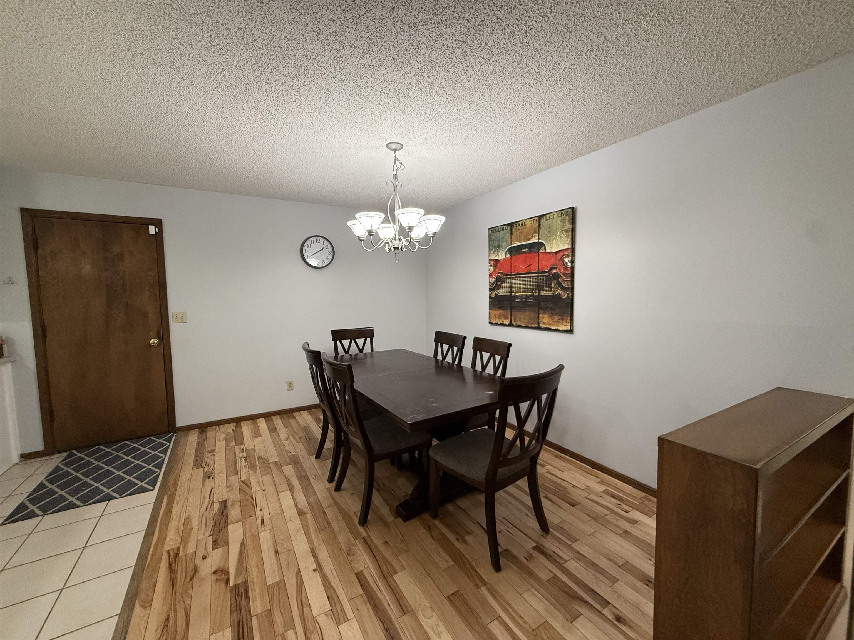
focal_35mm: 14
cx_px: 427
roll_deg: +0.6
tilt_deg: -3.7
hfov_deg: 102.1
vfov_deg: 85.7
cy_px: 320
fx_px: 345
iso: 320
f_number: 2.2
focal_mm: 2.22
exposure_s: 1/120
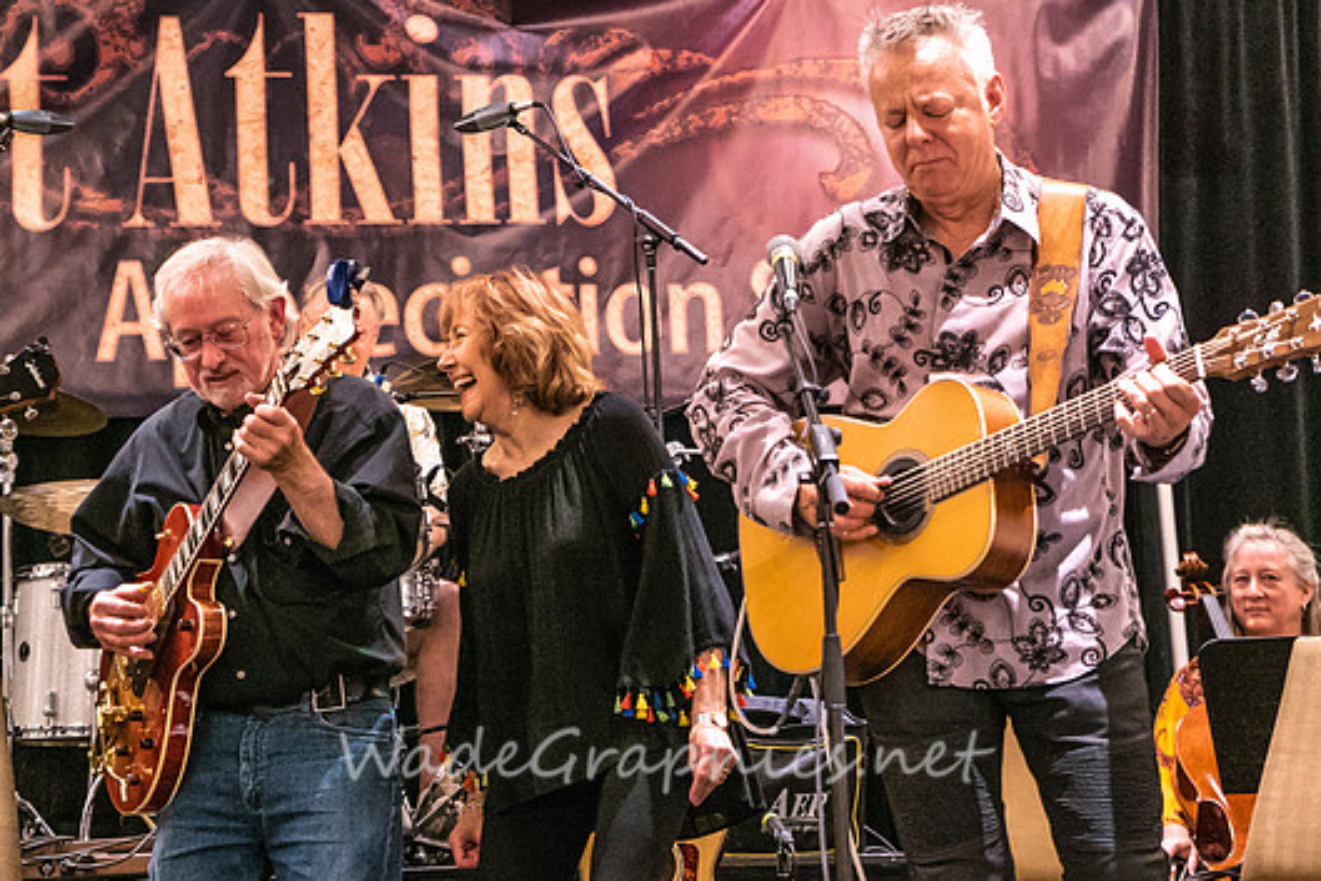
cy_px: 372
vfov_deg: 13.8
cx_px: 662
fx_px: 3634
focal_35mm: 99
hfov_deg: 20.6
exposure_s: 1/160
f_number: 5.6
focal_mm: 70
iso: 8000
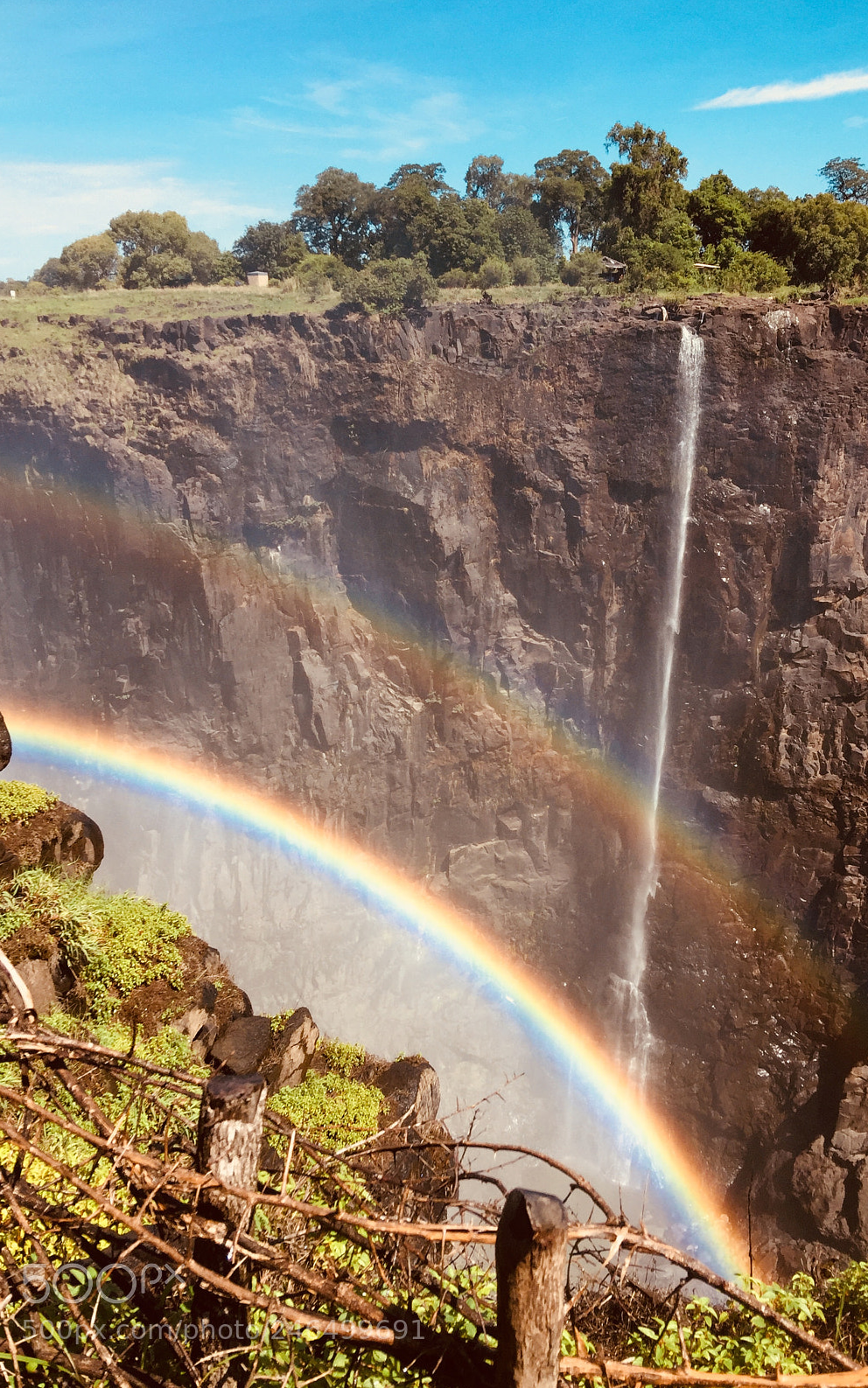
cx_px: 493
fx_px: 1173
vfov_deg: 61.2
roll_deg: +0.7
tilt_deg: -16.7
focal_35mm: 31
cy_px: 699
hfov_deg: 40.5
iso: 32
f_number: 2.2
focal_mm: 4.15
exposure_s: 1/1721
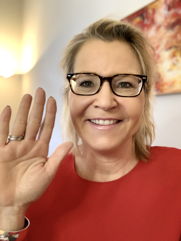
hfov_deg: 44.2
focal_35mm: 32
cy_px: 120
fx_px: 223
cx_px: 90
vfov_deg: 56.8
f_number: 2.2
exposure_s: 1/33
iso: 250
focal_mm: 2.87
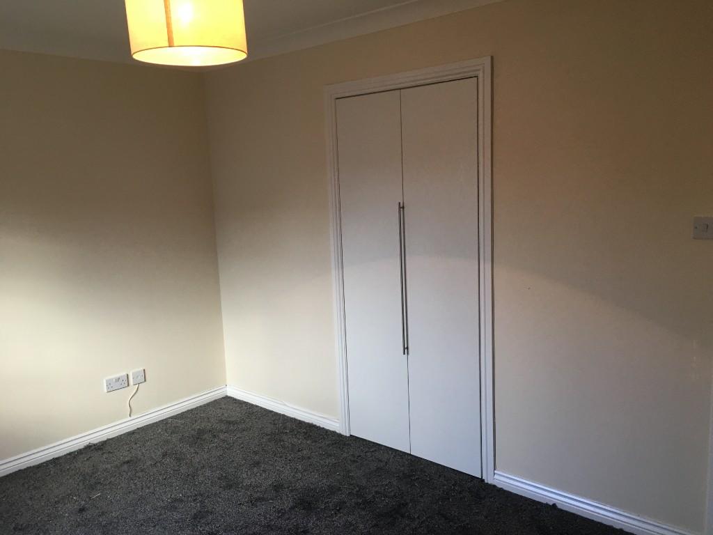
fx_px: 597
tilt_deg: -8.5
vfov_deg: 48.2
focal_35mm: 29
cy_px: 268
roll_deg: +2.0
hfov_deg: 61.7
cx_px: 356
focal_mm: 4.15
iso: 64
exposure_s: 1/33
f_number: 2.2
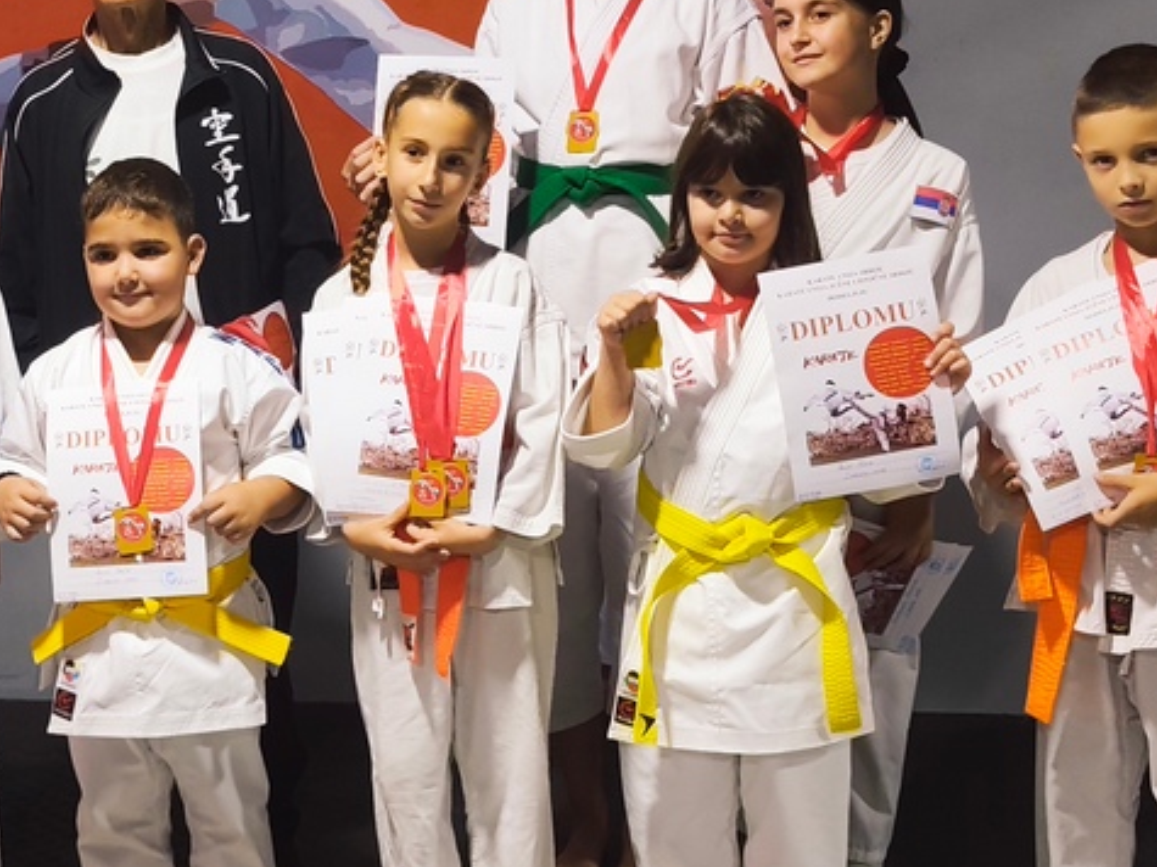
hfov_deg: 27.8
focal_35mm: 69
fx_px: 2306
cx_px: 297
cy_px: 397
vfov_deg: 21.3
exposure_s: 1/33.3
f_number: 1.7
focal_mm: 6.07
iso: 800
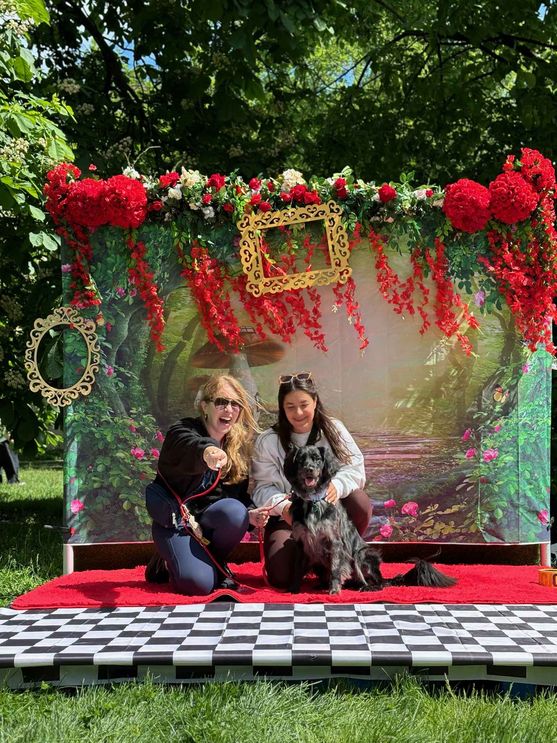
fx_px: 1116
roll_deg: +1.1
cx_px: 278
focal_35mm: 52
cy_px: 372
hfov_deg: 28.0
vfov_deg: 36.8
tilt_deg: +3.5
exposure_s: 1/1139
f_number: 1.6
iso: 32
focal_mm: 5.96
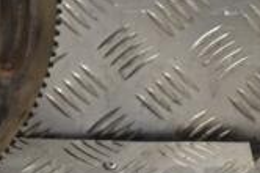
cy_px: -19
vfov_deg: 5.7
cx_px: -160
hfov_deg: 8.4
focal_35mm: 239
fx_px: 1723
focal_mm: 44
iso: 3200
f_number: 8
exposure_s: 1/250
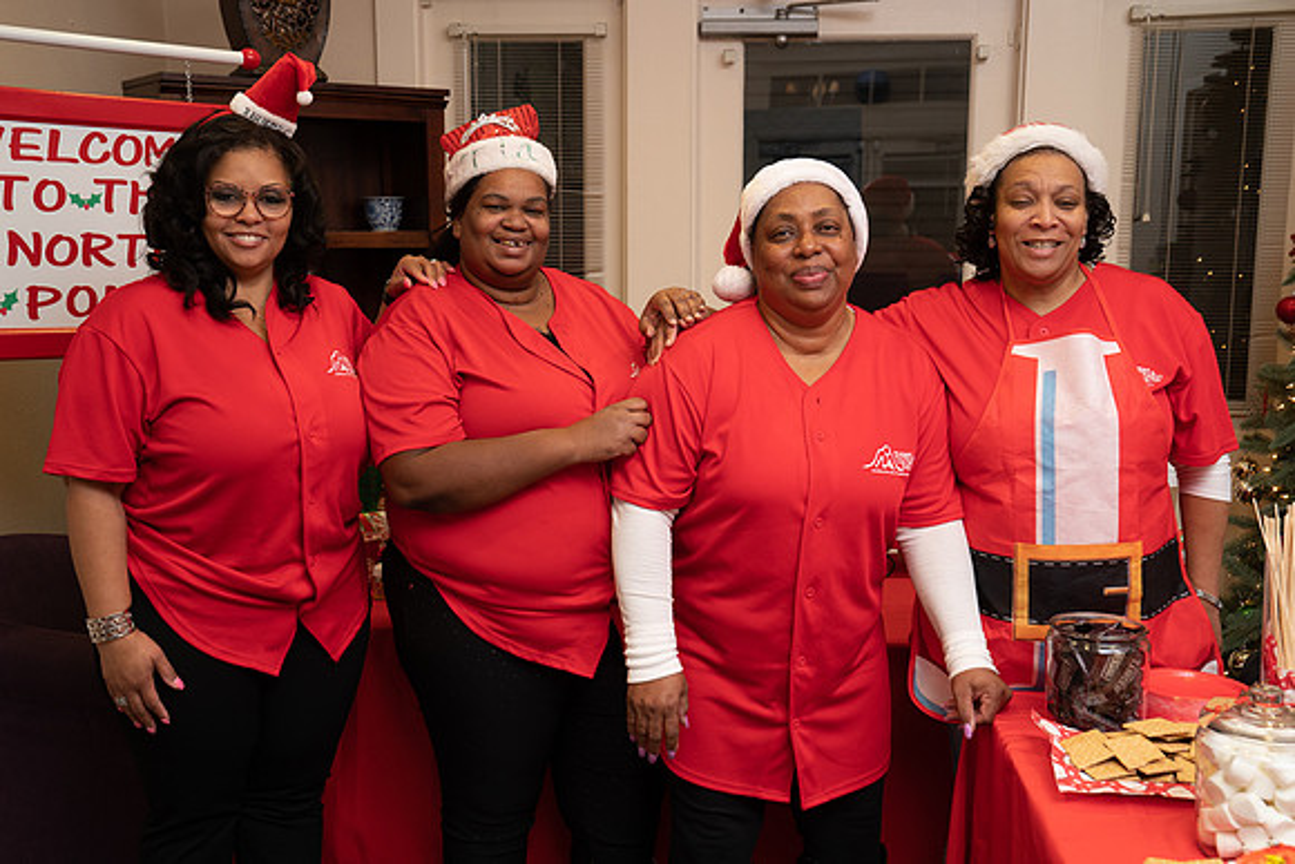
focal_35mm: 43
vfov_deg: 31.2
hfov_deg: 45.4
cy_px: 432
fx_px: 1547
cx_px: 648
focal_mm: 43
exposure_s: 1/80
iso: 640
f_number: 5
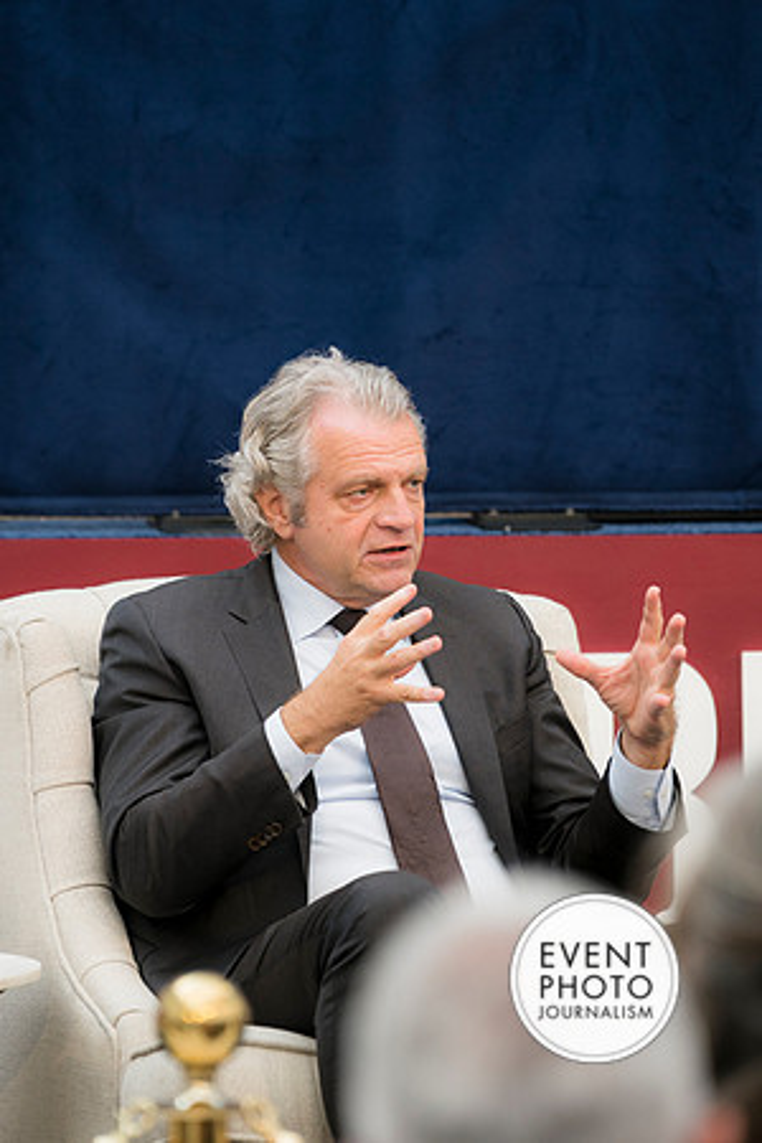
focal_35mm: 225
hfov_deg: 6.1
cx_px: 381
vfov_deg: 9.1
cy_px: 572
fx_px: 7143
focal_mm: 150
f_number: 2.8
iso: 400
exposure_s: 1/320
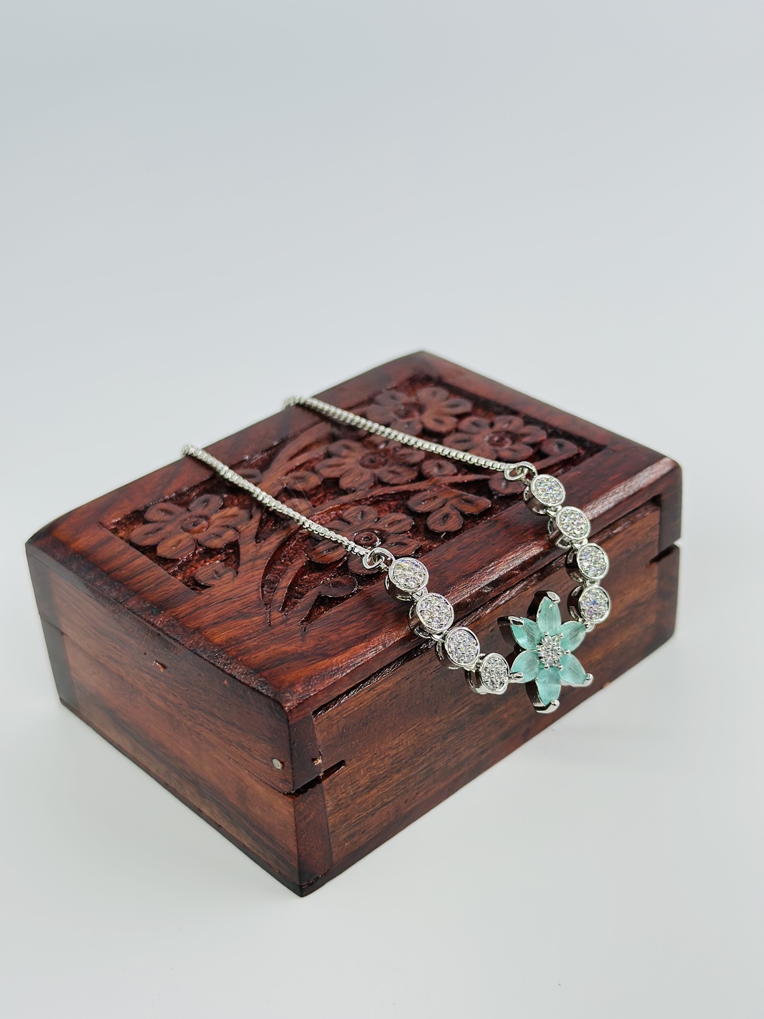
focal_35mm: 48
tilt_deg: -32.6
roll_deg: +2.5
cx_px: 382
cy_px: 510
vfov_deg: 39.7
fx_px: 1413
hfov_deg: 30.3
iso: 80
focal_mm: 6.86
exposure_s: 1/1085
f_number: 1.78
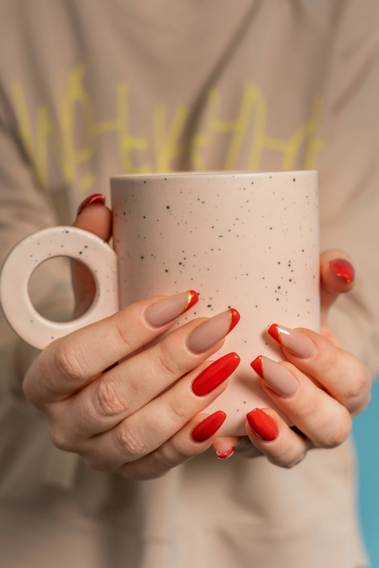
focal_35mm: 53
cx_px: 190
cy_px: 284
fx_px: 837
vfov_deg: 37.5
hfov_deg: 25.5
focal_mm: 35
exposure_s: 1/125
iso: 200
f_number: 4
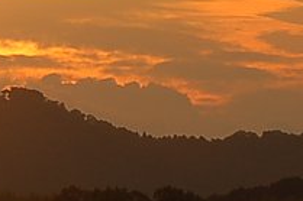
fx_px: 8023
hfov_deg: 2.2
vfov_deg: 1.4
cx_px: -161
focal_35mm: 954
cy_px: 14
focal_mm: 130
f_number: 14
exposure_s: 1/320
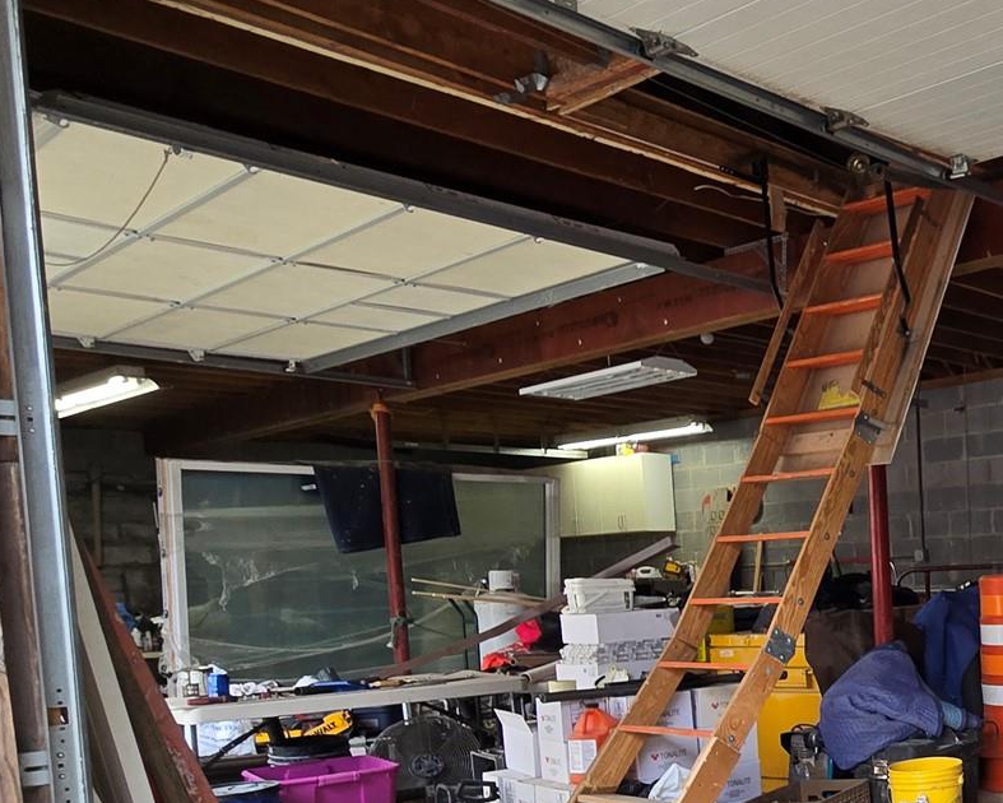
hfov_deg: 40.5
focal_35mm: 33
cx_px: 1166
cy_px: 654
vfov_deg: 42.4
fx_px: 980
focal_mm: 2.2
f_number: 2.2
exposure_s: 1/60
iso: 50
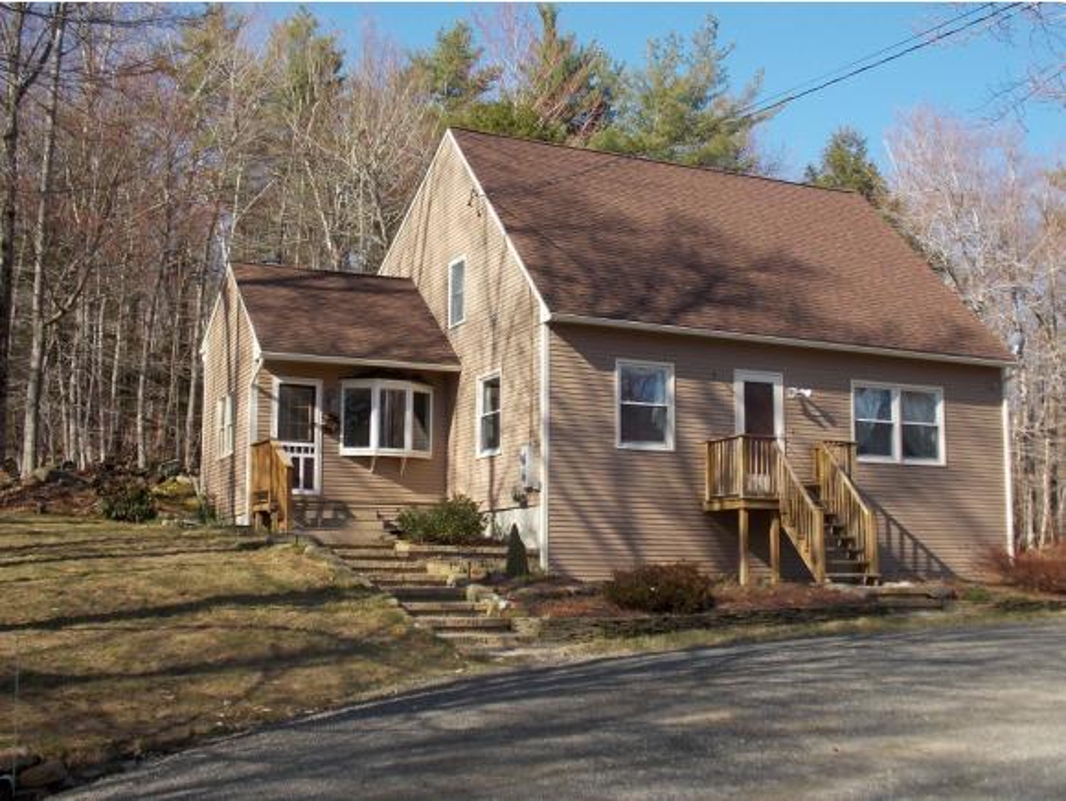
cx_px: 533
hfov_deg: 45.7
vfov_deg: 35.2
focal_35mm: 41
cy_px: 400
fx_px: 1264
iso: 80
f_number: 3.6
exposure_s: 1/400
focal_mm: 7.3
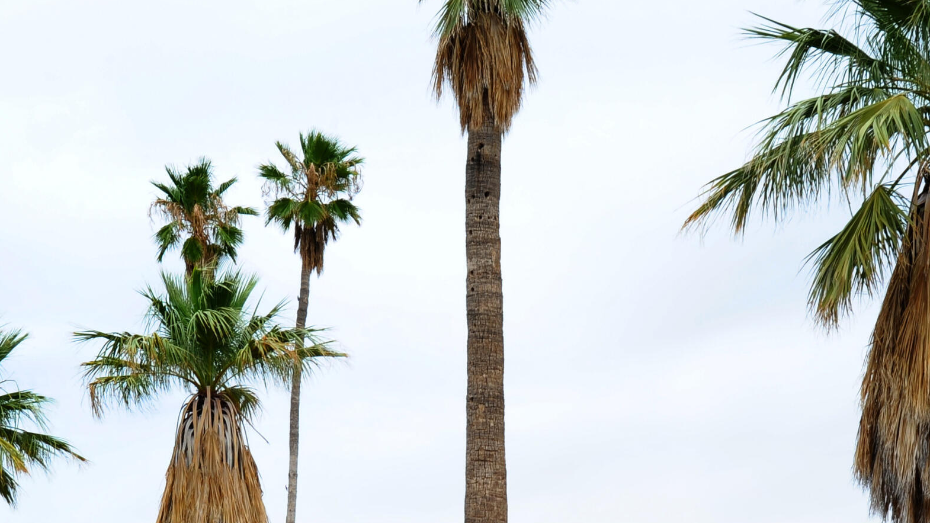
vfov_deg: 16.8
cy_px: 535
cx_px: 494
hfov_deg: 30.1
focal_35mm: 70
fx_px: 1726
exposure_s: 1/125
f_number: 11
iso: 200
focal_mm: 35
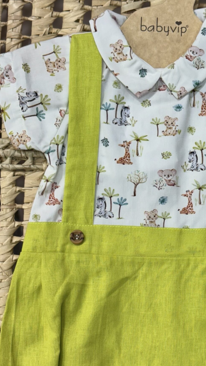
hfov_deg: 15.6
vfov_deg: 27.4
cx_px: 164
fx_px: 748
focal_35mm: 77
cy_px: 225
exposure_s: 1/100
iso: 64
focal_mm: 6.76
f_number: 1.78
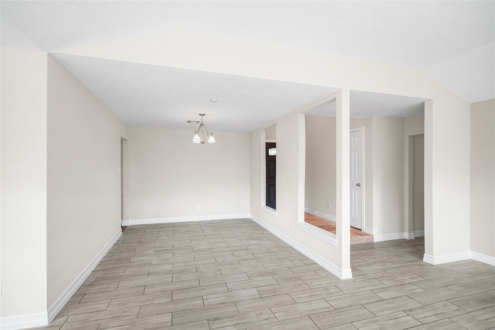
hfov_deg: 96.7
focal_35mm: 16
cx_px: 248
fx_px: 220
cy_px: 165
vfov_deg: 73.7
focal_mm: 16
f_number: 8
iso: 100
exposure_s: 1/8
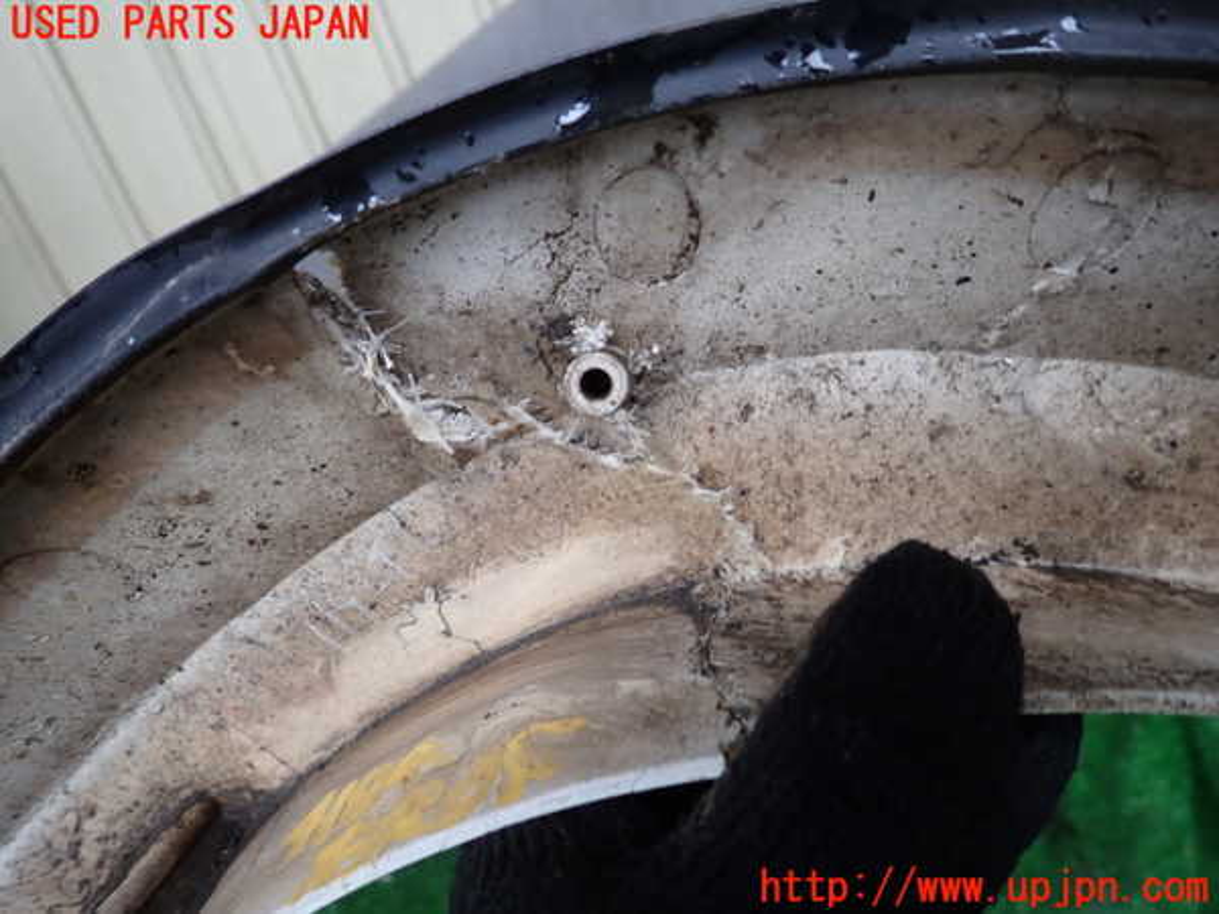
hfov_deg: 69.4
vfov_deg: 54.9
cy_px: 457
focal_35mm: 25
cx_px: 610
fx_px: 880
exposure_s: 1/60
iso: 125
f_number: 2
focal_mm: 4.5
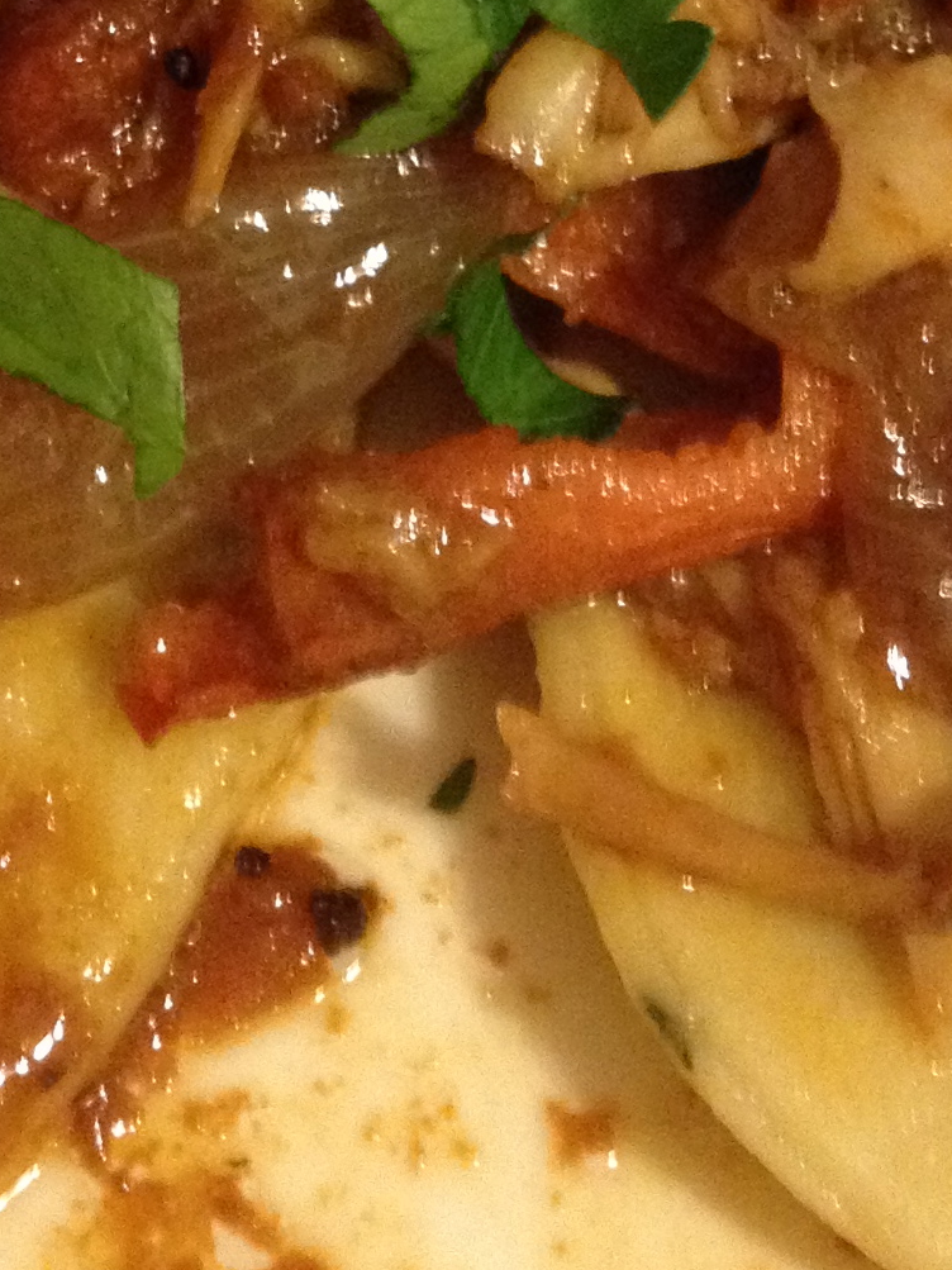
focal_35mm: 94
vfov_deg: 20.6
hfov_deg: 15.6
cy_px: 258
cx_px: 171
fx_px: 3448
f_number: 2.4
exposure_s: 1/15
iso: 400
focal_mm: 4.28
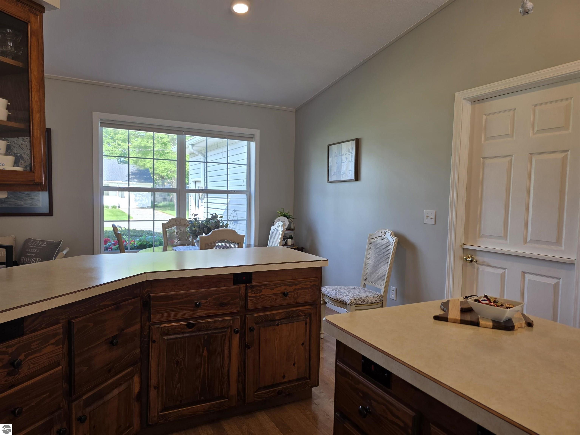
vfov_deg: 58.9
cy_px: 218
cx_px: 290
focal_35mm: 23
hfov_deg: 73.9
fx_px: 385
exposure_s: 1/120
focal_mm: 6.3
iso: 50
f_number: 1.7
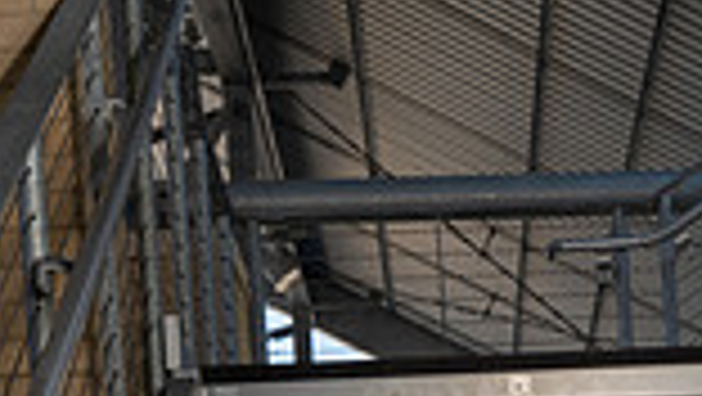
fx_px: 2310
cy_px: 963
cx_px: 603
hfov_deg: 17.1
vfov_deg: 8.8
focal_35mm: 124
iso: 250
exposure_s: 1/250
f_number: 8
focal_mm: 41
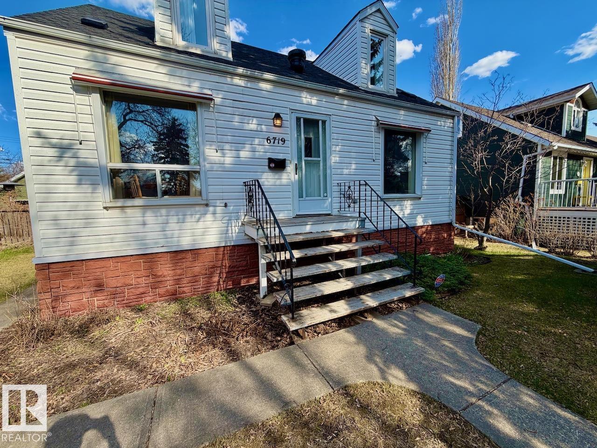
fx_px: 241
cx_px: 298
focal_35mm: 14
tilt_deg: -4.9
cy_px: 224
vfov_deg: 85.7
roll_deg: +1.9
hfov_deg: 102.1
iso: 40
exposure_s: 1/726
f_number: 2.2
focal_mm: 2.22
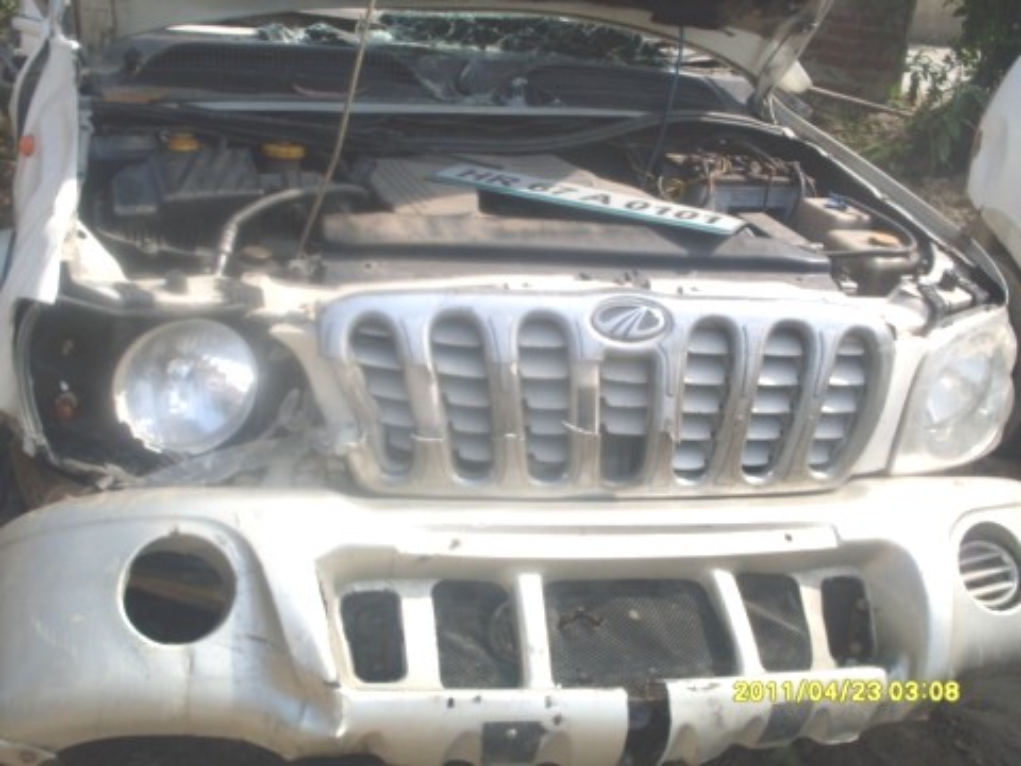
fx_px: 1121
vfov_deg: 37.7
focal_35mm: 38
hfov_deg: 49.0
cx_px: 510
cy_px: 383
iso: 80
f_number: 8.4
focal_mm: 6.3
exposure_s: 1/180
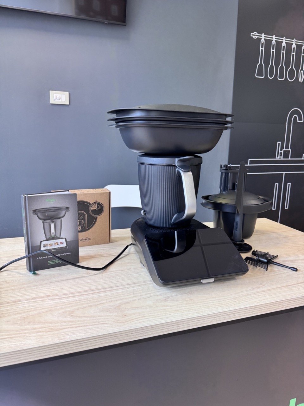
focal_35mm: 24
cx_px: 152
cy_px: 203
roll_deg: -0.8
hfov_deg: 56.8
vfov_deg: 71.6
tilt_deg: -11.5
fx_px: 281
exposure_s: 1/100
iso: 100
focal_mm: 6.76
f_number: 1.78
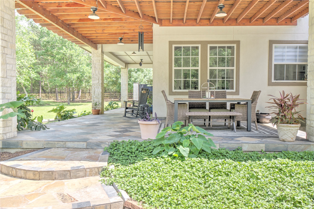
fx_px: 262
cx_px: 157
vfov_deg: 43.6
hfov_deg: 61.9
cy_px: 104
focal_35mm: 30
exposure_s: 1/80
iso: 100
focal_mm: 20
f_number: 8
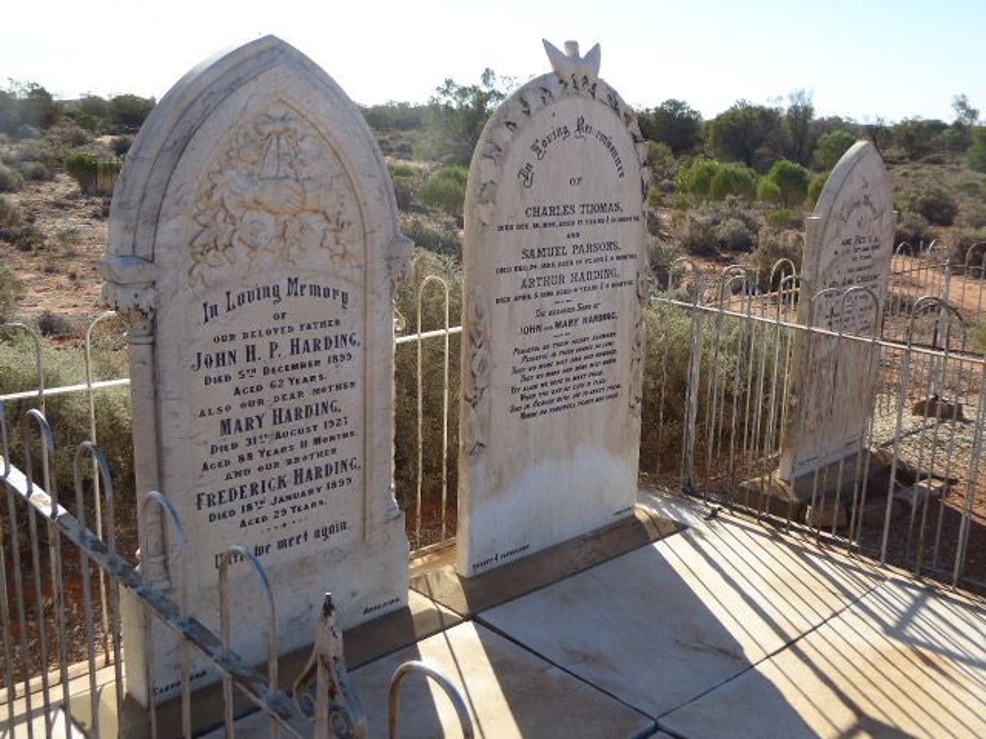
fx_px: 1025
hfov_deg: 51.4
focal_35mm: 36
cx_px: 493
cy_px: 370
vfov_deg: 39.7
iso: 80
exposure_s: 1/500
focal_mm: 6.3
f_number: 3.7
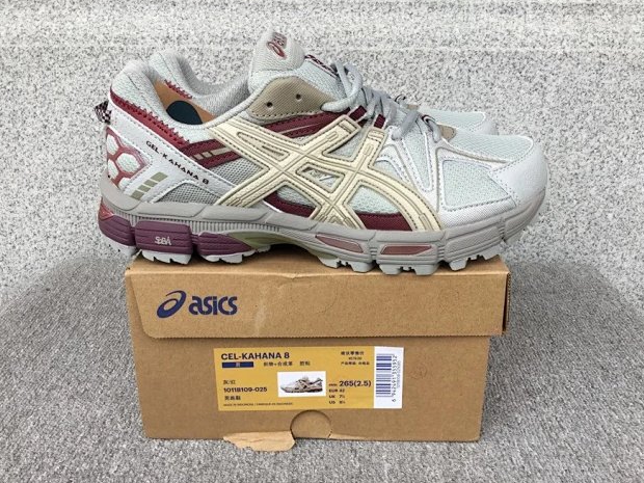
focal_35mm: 32
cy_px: 238
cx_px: 325
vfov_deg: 44.2
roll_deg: +0.2
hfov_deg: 56.8
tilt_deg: -20.6
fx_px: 595
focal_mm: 3.3
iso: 25
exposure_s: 1/167
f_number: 2.4
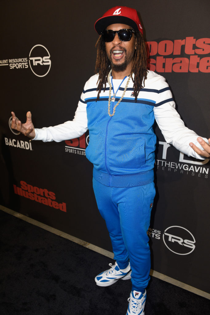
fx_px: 227
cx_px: 105
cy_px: 158
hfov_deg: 49.6
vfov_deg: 69.4
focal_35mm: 26
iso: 640
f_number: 5.6
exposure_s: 1/200
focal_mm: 26
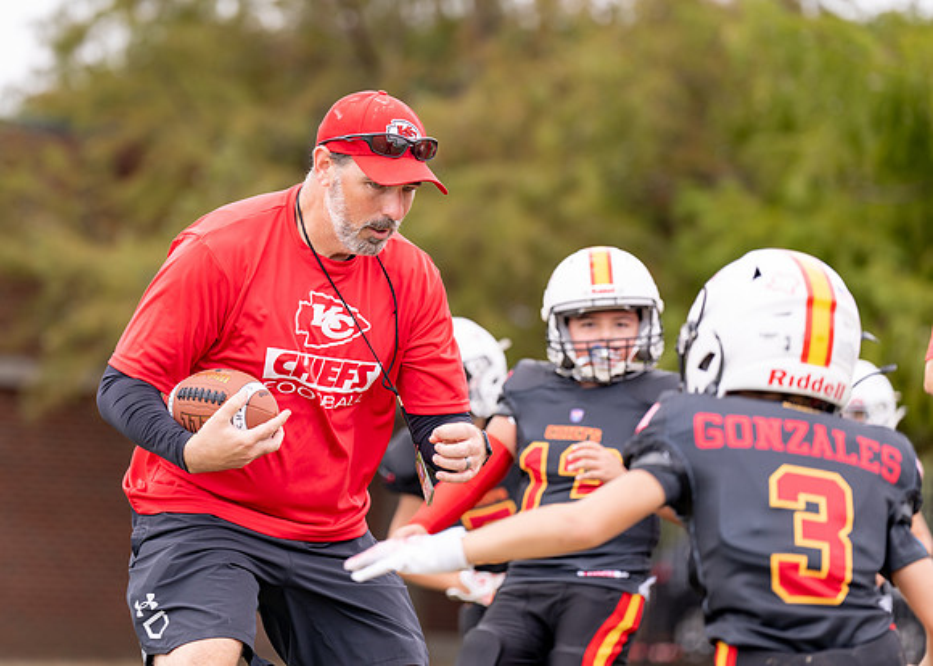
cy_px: 278
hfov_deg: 11.2
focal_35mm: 180
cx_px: 394
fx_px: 4756
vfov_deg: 8.0
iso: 100
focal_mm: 141
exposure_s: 1/1000
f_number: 2.8
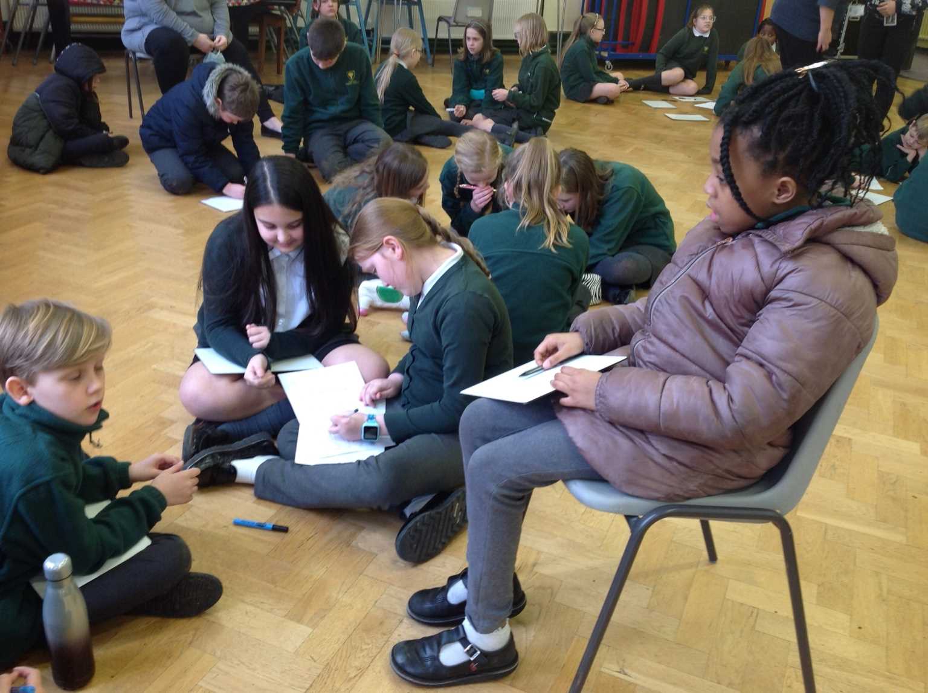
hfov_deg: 52.7
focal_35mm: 35
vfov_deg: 40.6
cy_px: 346
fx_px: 937
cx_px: 464
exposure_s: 1/20
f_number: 2.4
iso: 50
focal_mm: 4.28
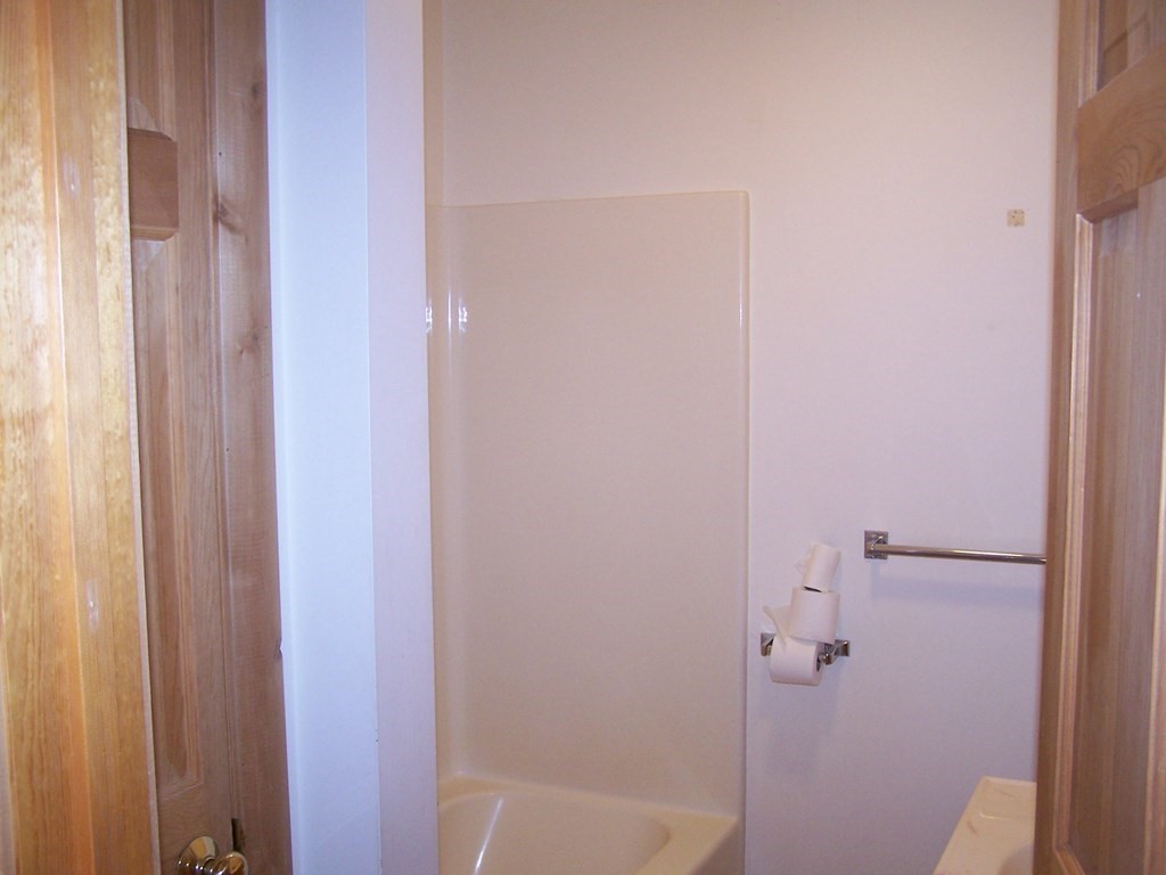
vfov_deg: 37.7
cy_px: 438
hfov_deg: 49.0
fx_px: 1280
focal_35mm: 38
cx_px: 583
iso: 140
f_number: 2.8
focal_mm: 6.3
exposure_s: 1/60
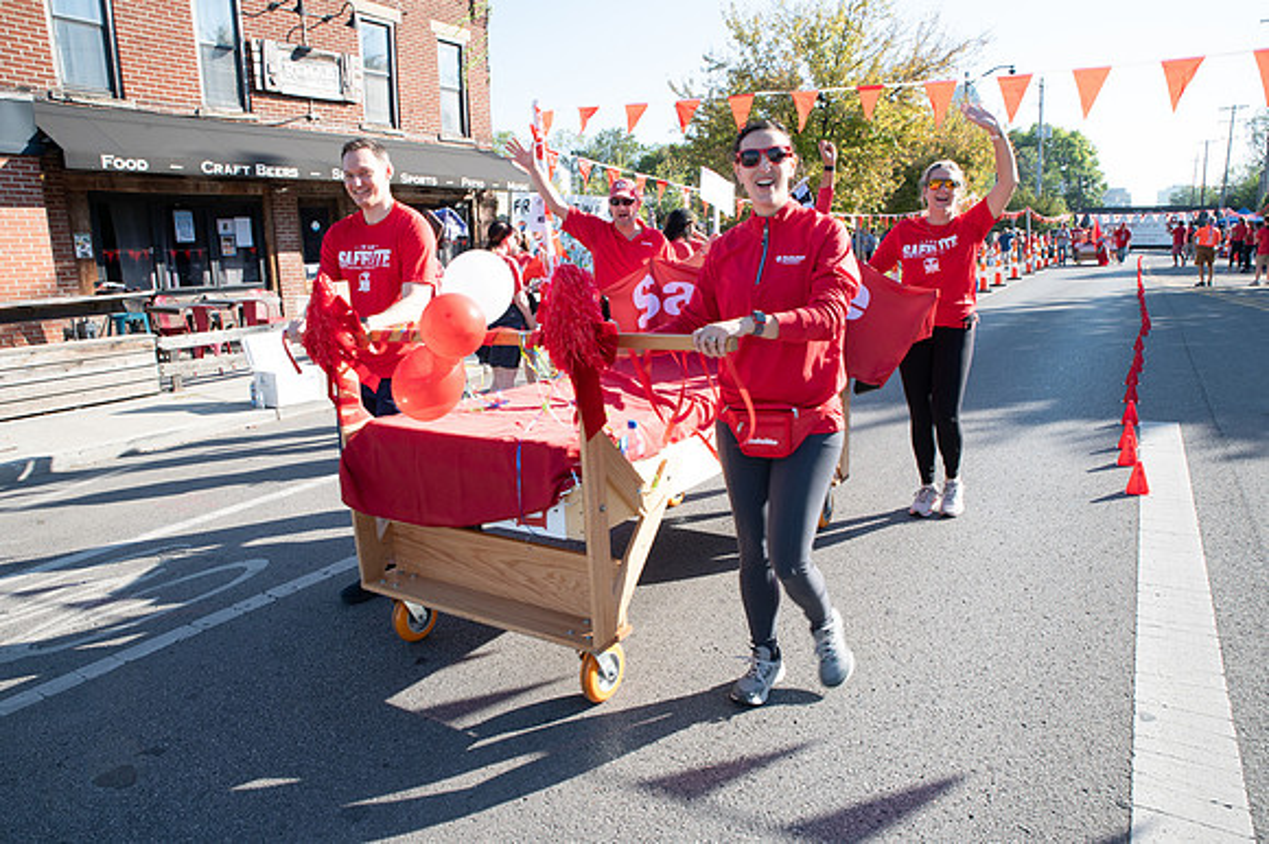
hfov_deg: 73.8
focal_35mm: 24
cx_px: 634
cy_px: 422
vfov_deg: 53.1
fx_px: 845
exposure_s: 1/200
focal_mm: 24
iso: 500
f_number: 11
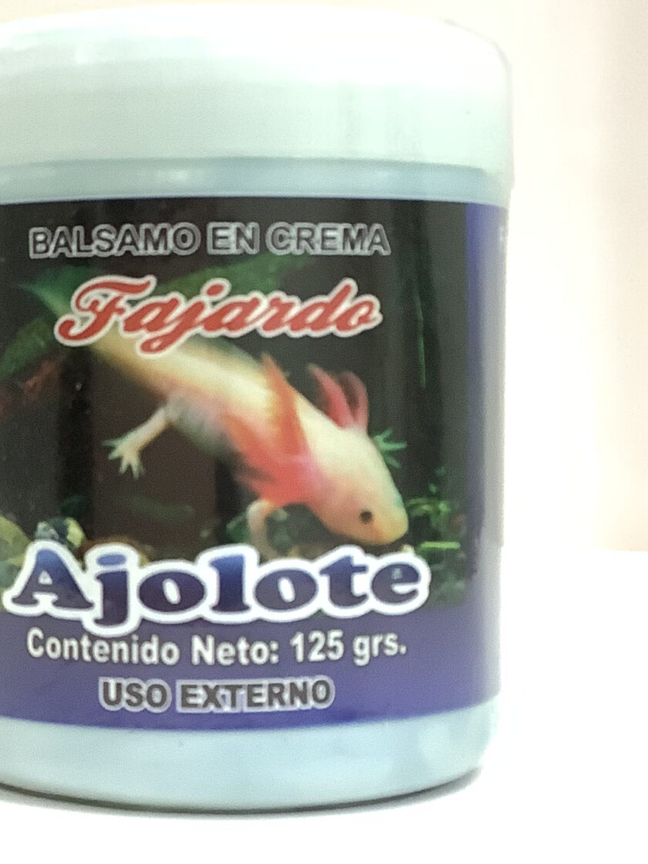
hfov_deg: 20.5
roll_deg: +0.2
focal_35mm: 71
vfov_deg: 27.4
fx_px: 1773
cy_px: 452
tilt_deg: -3.3
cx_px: 148
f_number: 2.4
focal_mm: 3.3
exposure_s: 1/60
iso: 250
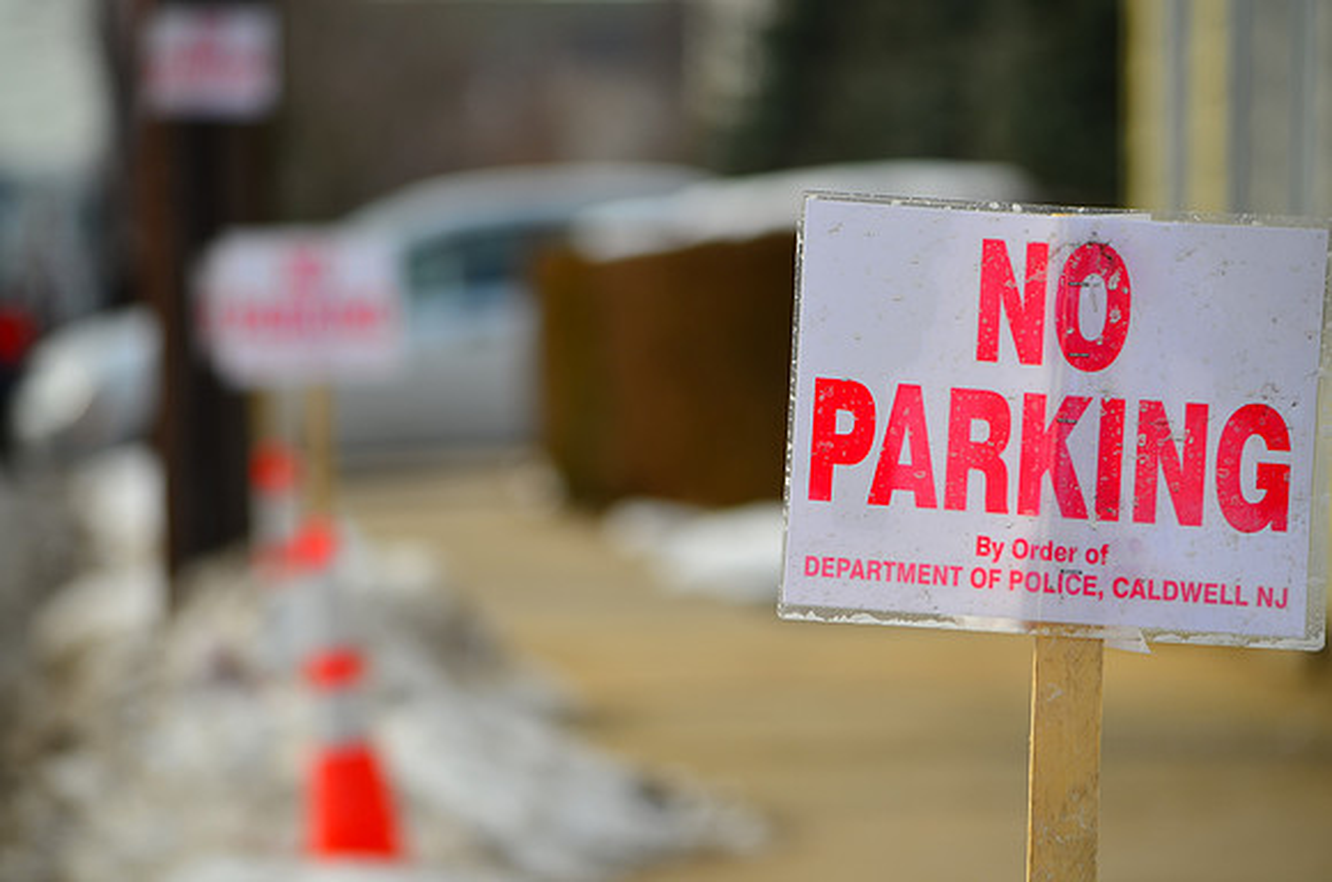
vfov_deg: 5.5
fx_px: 9137
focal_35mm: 248
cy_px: 441
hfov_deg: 8.3
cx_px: 666
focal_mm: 165
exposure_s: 1/500
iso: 100
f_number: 5
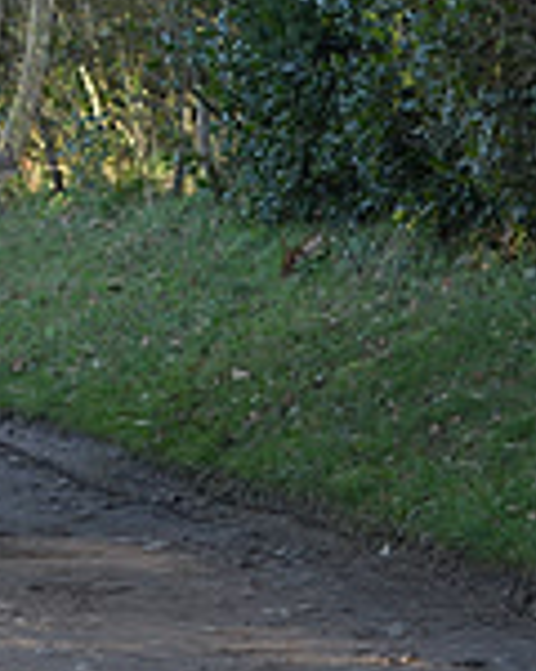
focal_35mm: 382
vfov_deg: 5.0
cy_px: -89
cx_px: -456
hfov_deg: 4.0
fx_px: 7575
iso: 1250
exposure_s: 1/640
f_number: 5
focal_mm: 105
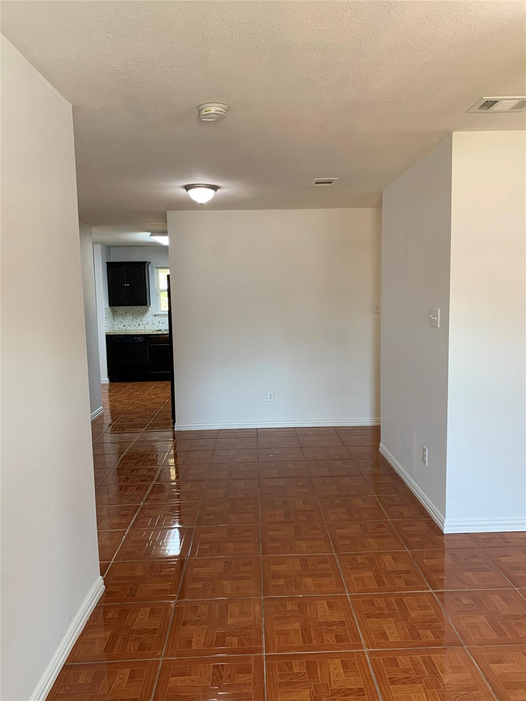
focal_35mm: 26
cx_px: 263
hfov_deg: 53.1
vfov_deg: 67.3
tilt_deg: -5.7
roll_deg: +1.0
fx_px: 527
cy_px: 350
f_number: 1.8
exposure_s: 1/60
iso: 100
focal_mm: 4.25
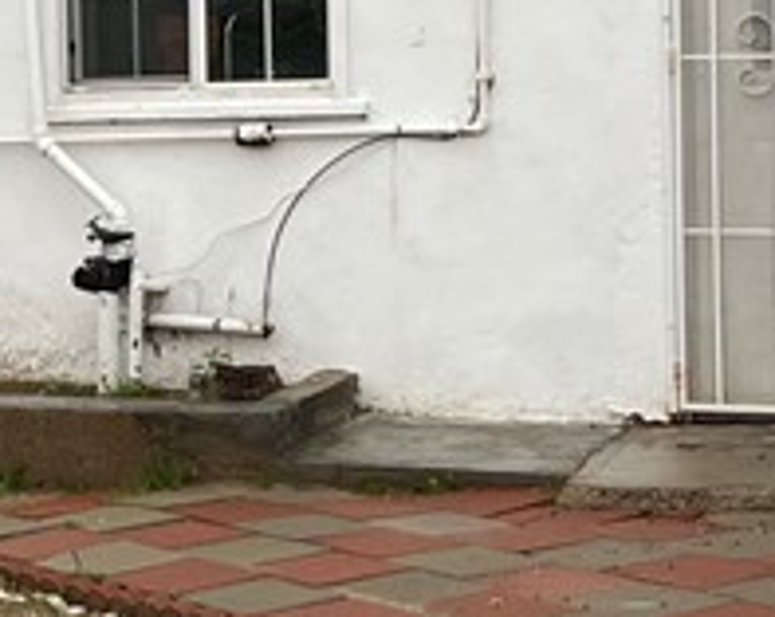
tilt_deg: -2.5
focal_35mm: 132
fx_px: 3023
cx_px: -205
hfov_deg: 14.1
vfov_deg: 11.6
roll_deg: +1.8
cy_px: 173
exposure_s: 1/251
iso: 40
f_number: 1.6
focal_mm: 5.1
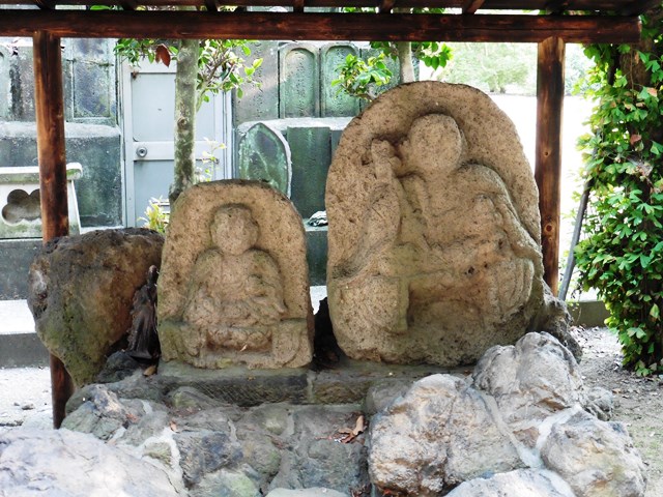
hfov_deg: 35.5
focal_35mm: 54
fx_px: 1034
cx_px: 332
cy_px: 248
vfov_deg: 27.0
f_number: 4.6
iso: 400
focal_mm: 9.7
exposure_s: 1/30
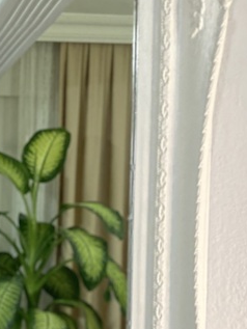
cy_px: 299
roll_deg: -0.4
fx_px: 780
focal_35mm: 82
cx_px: -23
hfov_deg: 17.4
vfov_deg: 23.2
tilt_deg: -3.2
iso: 250
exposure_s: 1/50
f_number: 1.8
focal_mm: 4.25
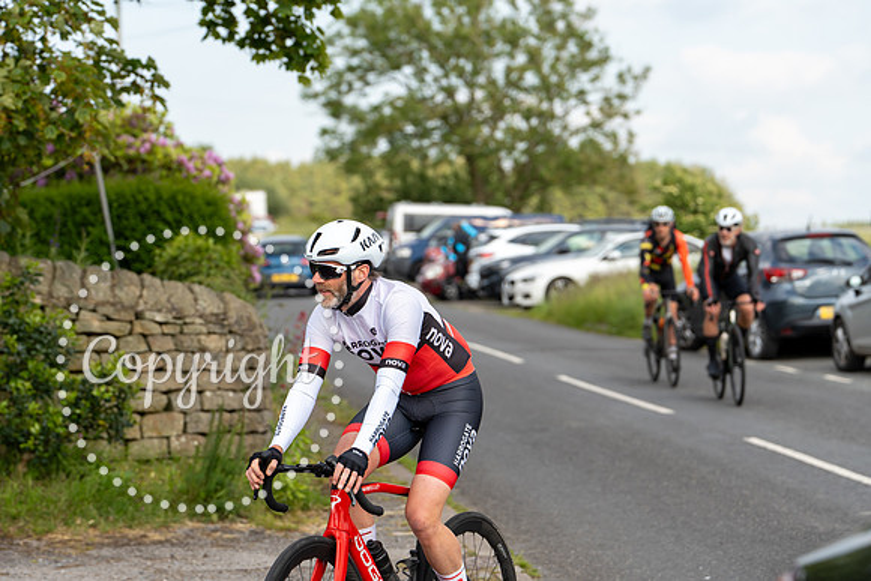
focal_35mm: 114
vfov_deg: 12.0
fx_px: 2759
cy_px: 290
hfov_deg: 17.9
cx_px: 436
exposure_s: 1/500
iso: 125
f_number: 4
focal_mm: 114
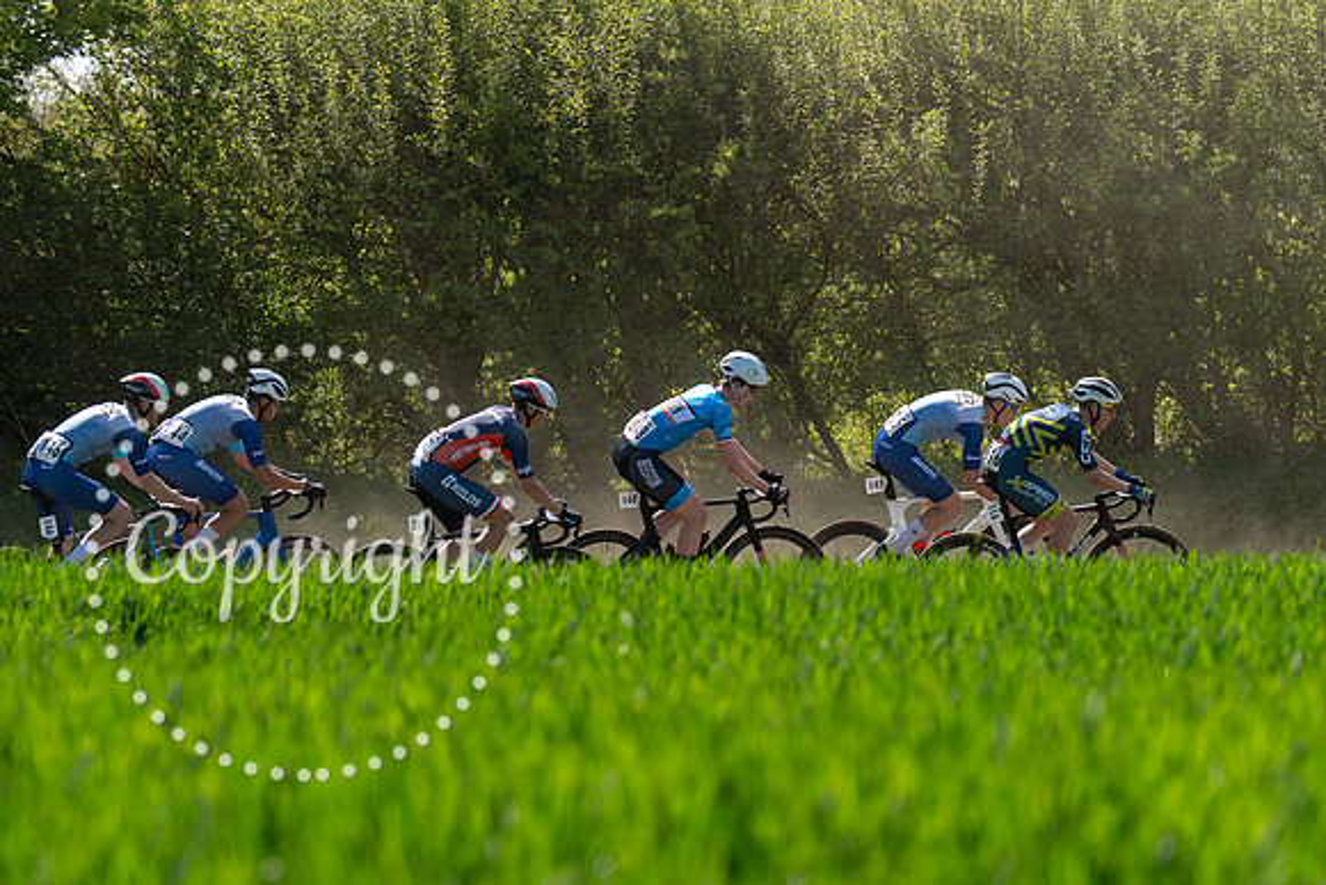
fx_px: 9275
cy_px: 526
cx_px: 942
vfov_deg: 5.5
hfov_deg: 8.2
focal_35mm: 252
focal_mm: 165
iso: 320
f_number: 5.6
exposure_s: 1/1000
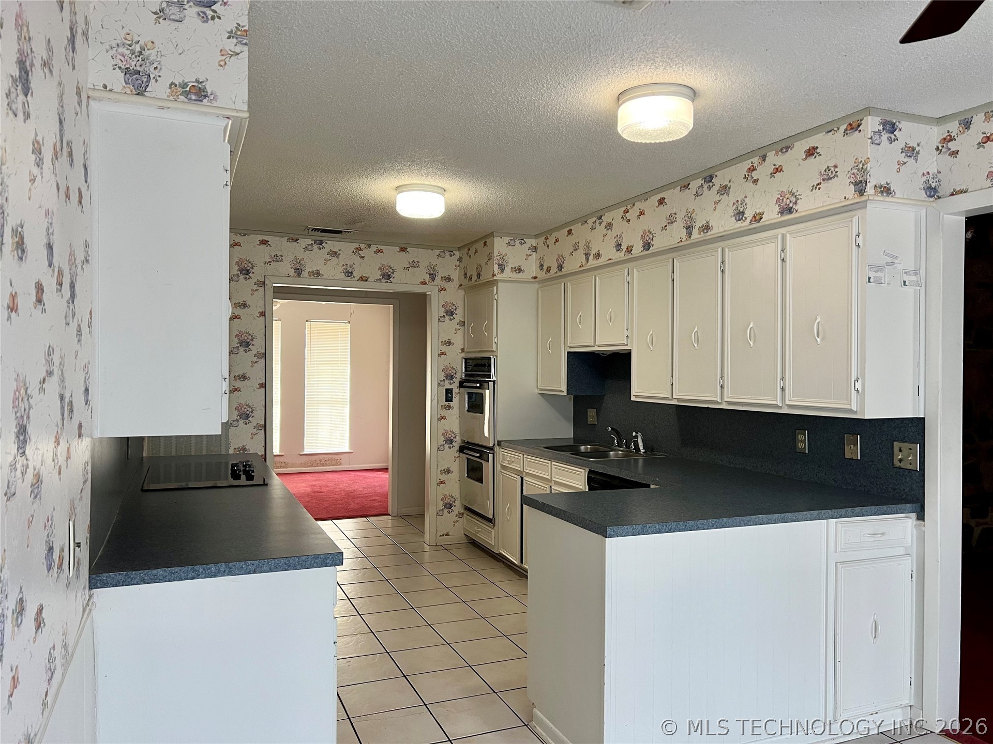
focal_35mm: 26
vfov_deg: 53.1
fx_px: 746
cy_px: 372
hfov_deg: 67.3
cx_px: 496
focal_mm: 5.7
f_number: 1.5
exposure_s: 1/60
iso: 100
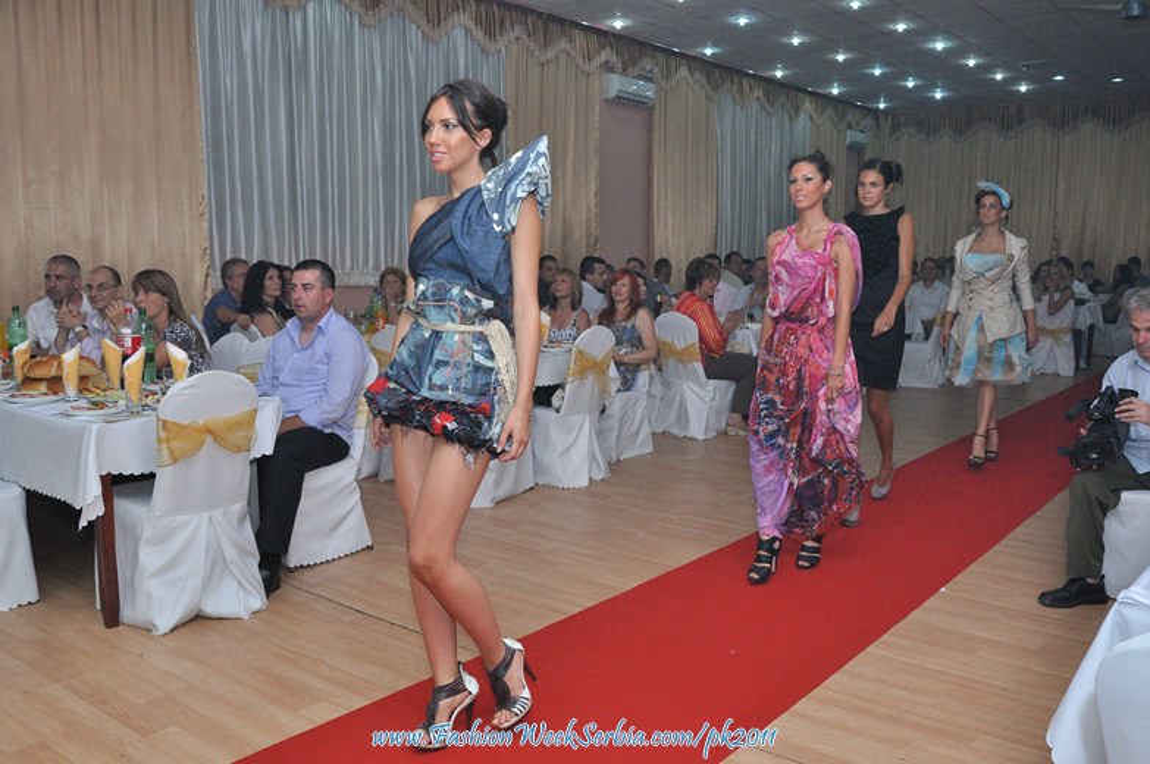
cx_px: 575
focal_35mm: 32
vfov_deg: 41.6
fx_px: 1005
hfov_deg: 59.6
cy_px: 382
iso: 1250
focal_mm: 21
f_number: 6.3
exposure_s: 1/100
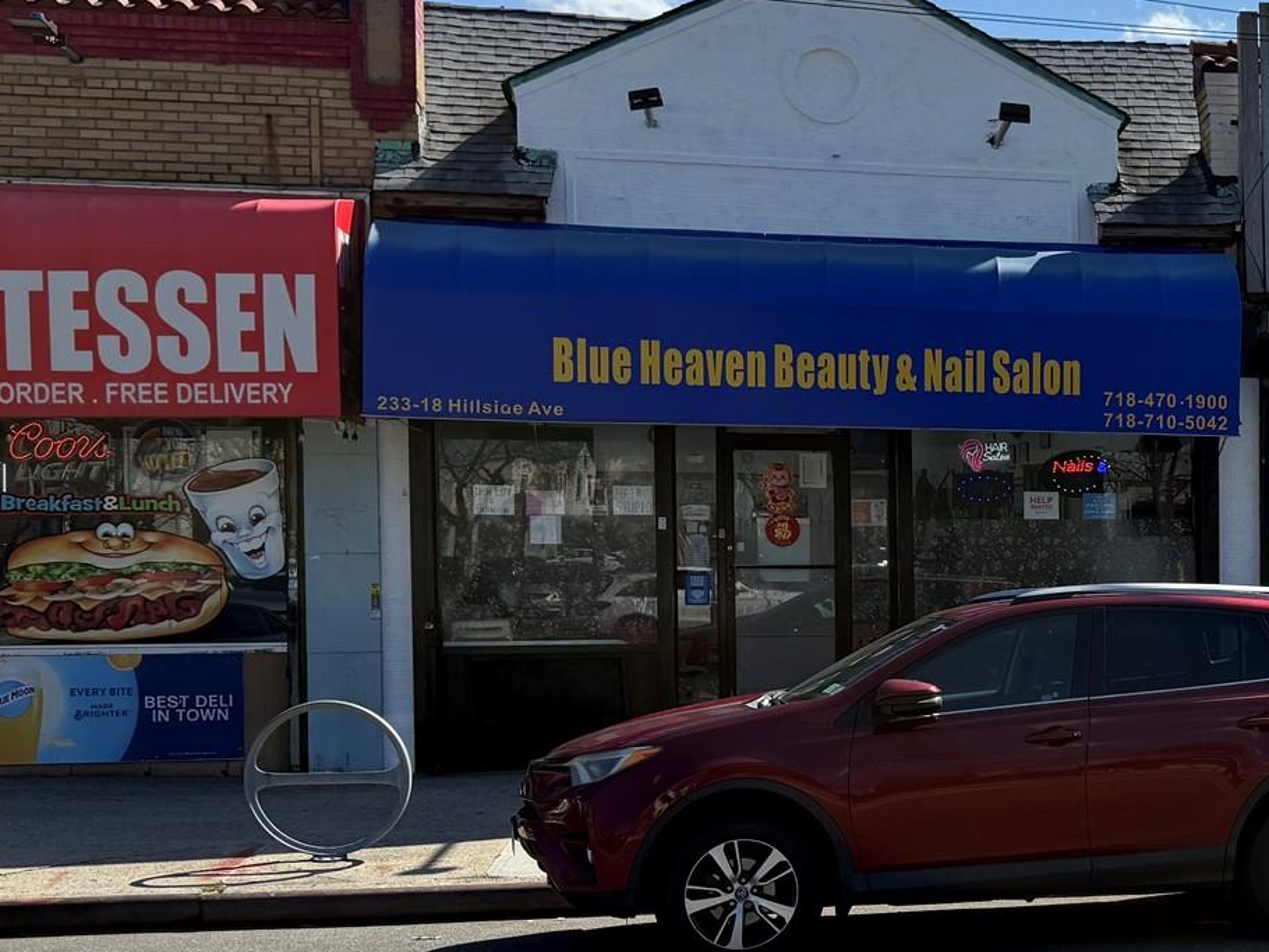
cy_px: 605
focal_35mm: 54
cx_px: 1170
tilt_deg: -0.7
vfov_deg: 26.9
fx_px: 1980
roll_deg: +0.0
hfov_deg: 33.4
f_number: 1.78
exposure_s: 1/6173
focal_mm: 6.76
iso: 100
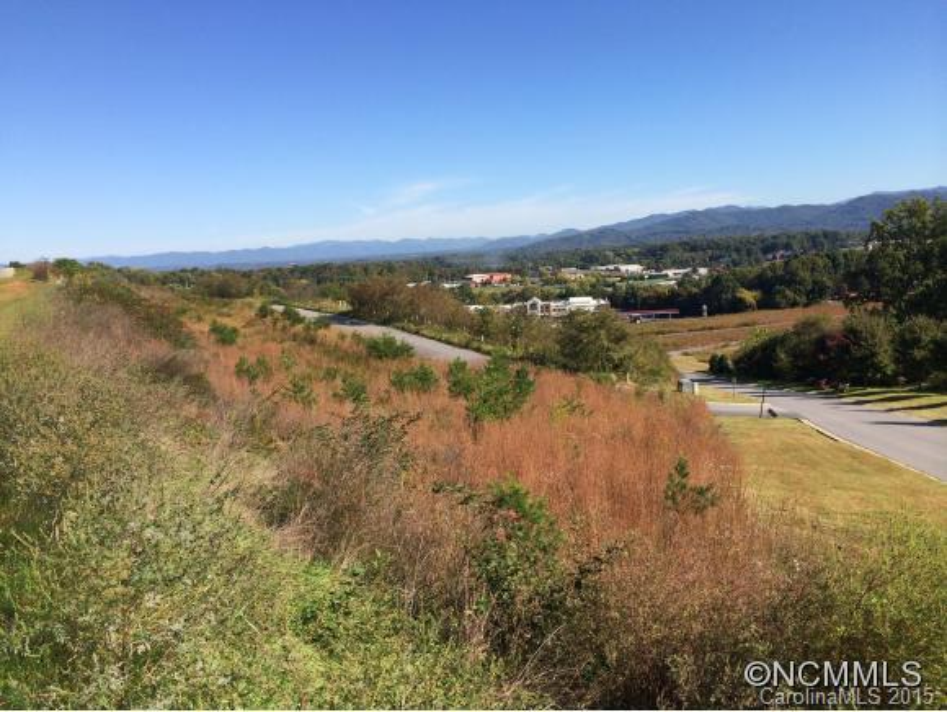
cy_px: 356
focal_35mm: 30
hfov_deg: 59.9
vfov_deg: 46.9
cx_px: 474
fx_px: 821
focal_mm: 4.12
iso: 32
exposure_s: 1/1709
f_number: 2.2
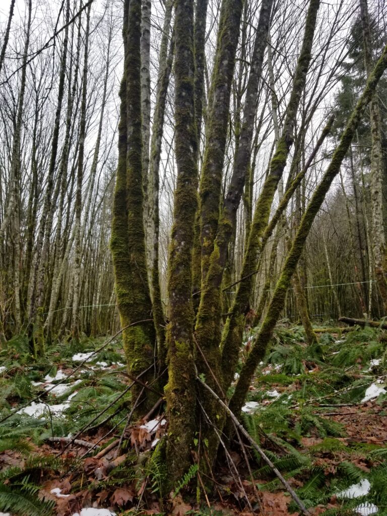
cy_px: 258
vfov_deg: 67.3
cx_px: 194
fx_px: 388
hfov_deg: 53.1
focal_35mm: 26
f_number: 1.7
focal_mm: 4.3
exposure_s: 1/266
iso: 50
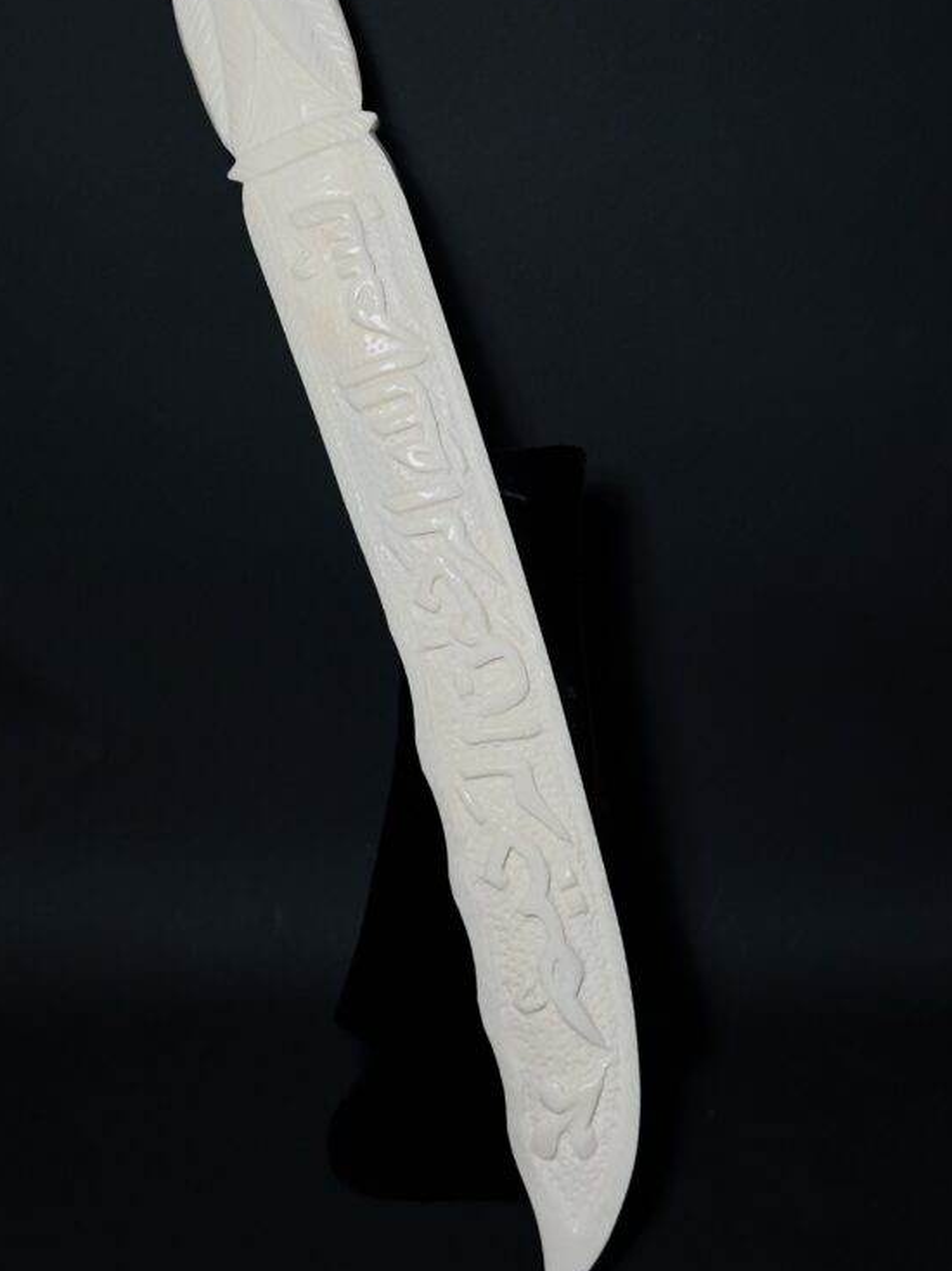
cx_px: 462
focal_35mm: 67
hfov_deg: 21.9
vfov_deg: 28.9
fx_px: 2458
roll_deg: -1.1
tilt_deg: -26.4
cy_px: 528
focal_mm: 6.86
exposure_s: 1/5263
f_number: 1.78
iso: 64
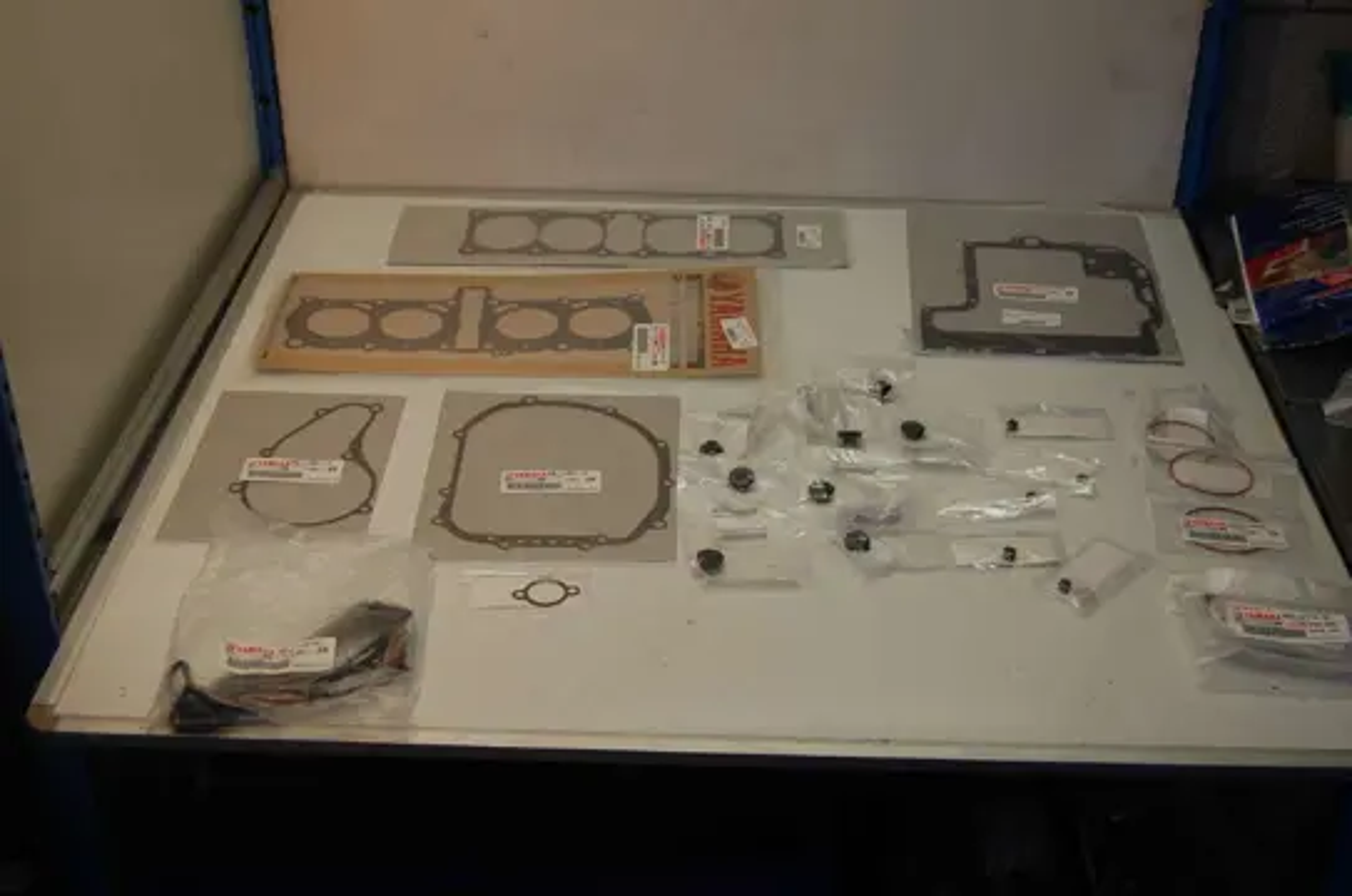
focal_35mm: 48
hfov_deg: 41.2
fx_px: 1799
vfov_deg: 28.0
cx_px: 676
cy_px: 448
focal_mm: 32
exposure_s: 1/125
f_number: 5.6
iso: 320
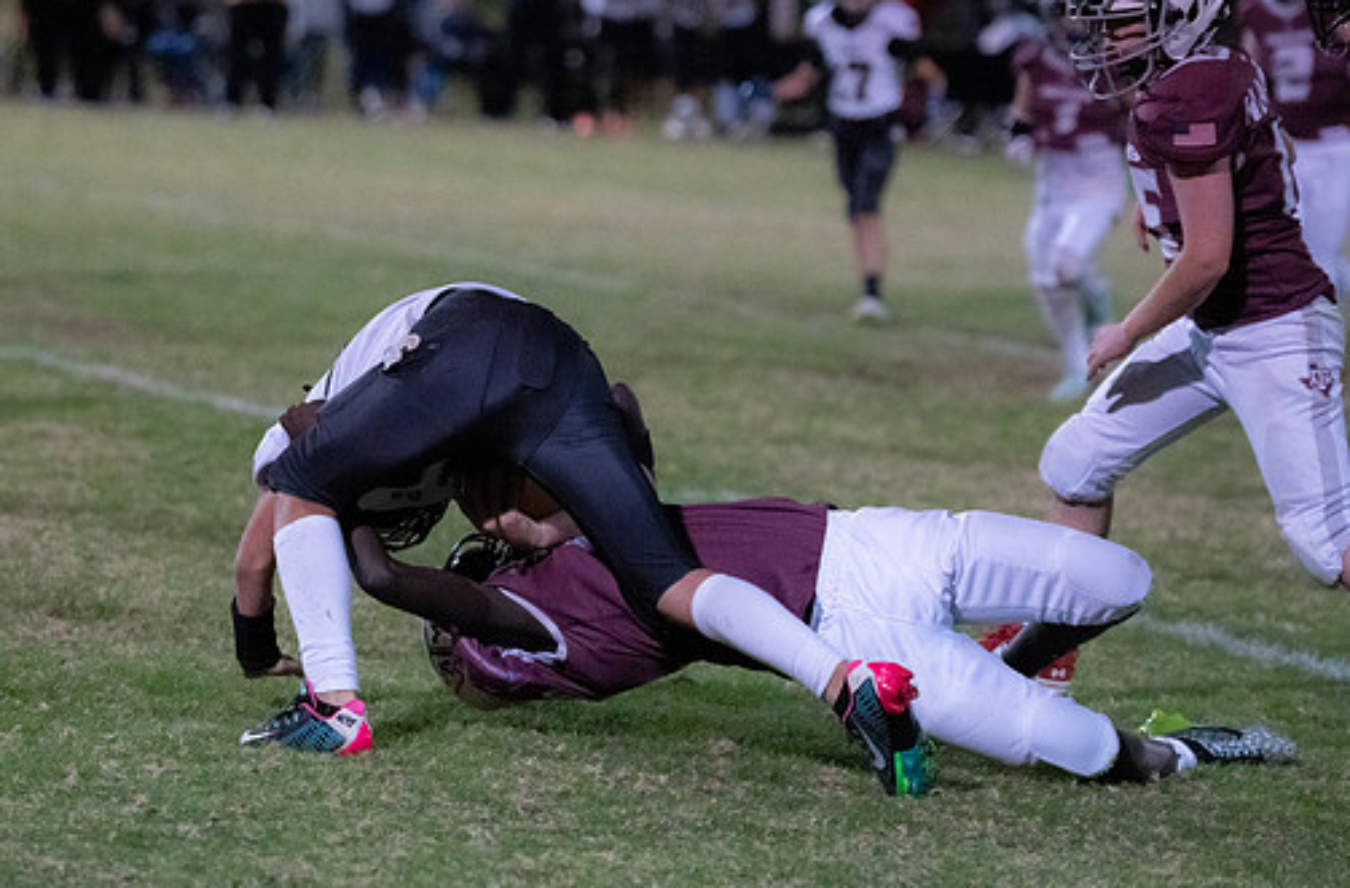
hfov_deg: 10.8
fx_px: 7171
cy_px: 461
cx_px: 634
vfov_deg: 7.1
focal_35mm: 192
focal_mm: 130
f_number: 2.8
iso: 10000
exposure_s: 1/1000
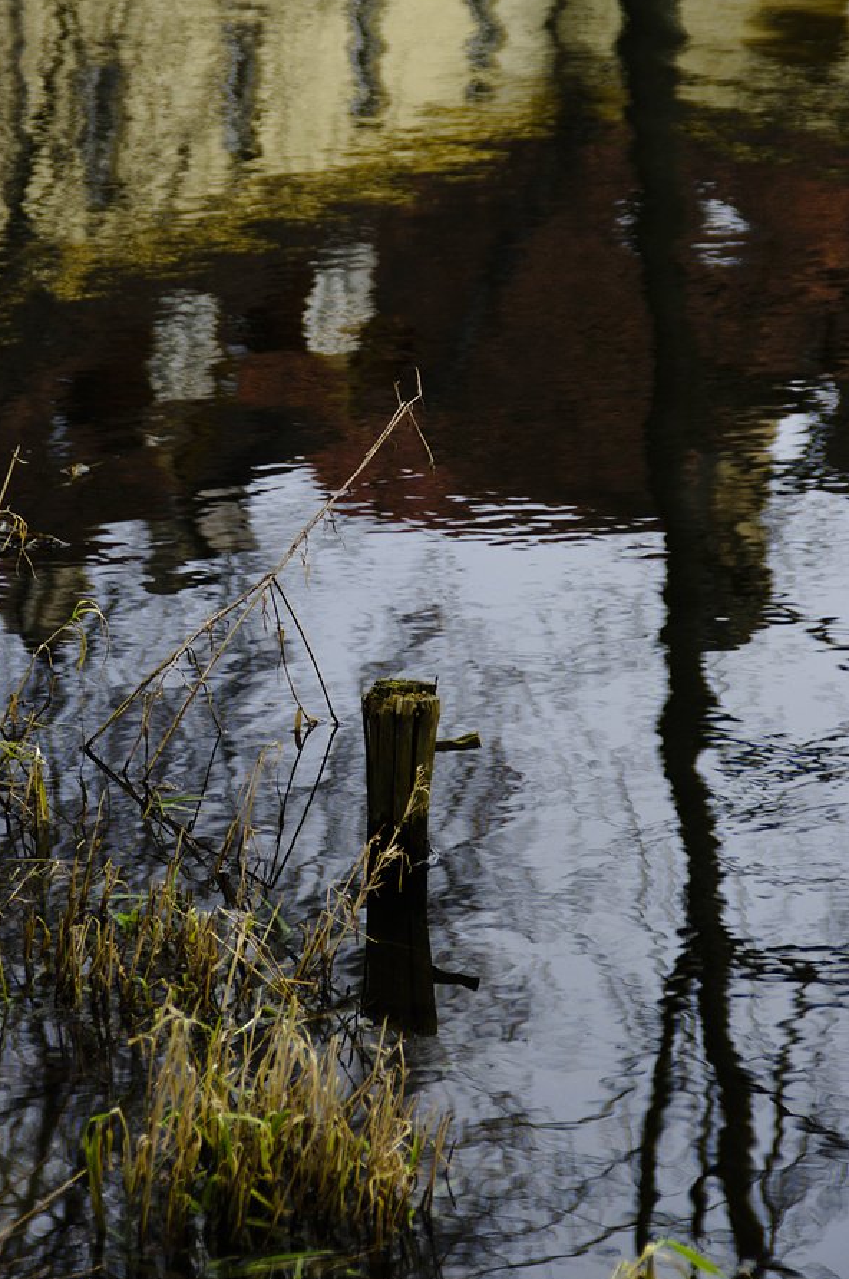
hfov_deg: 8.8
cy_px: 566
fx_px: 5500
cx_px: 399
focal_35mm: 155
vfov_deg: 13.3
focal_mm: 90
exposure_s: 1/60
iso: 400
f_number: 5.6
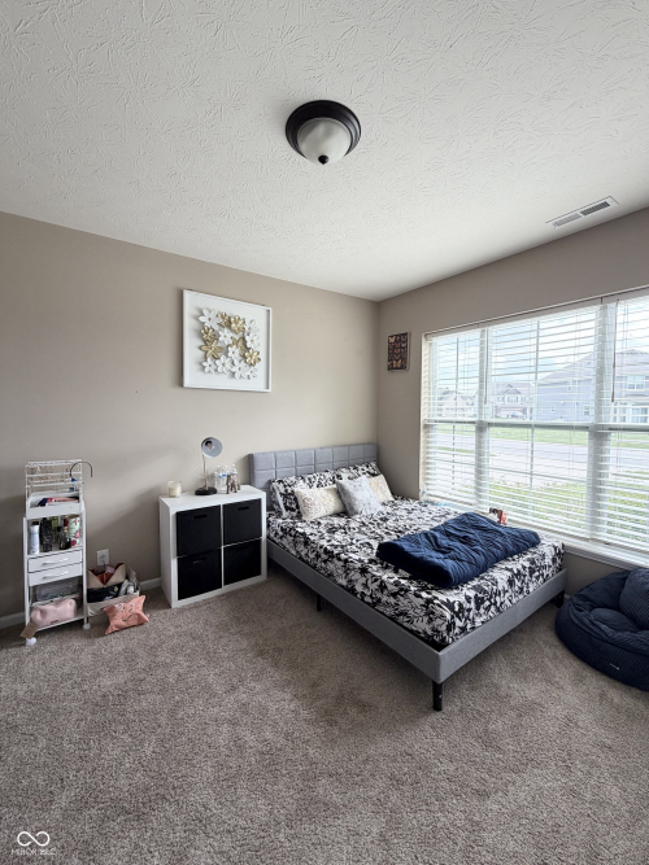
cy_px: 432
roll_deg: +0.4
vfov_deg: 102.1
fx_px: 350
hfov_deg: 85.7
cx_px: 324
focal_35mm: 14
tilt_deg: -3.7
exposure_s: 1/121
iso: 80
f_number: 2.2
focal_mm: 2.22
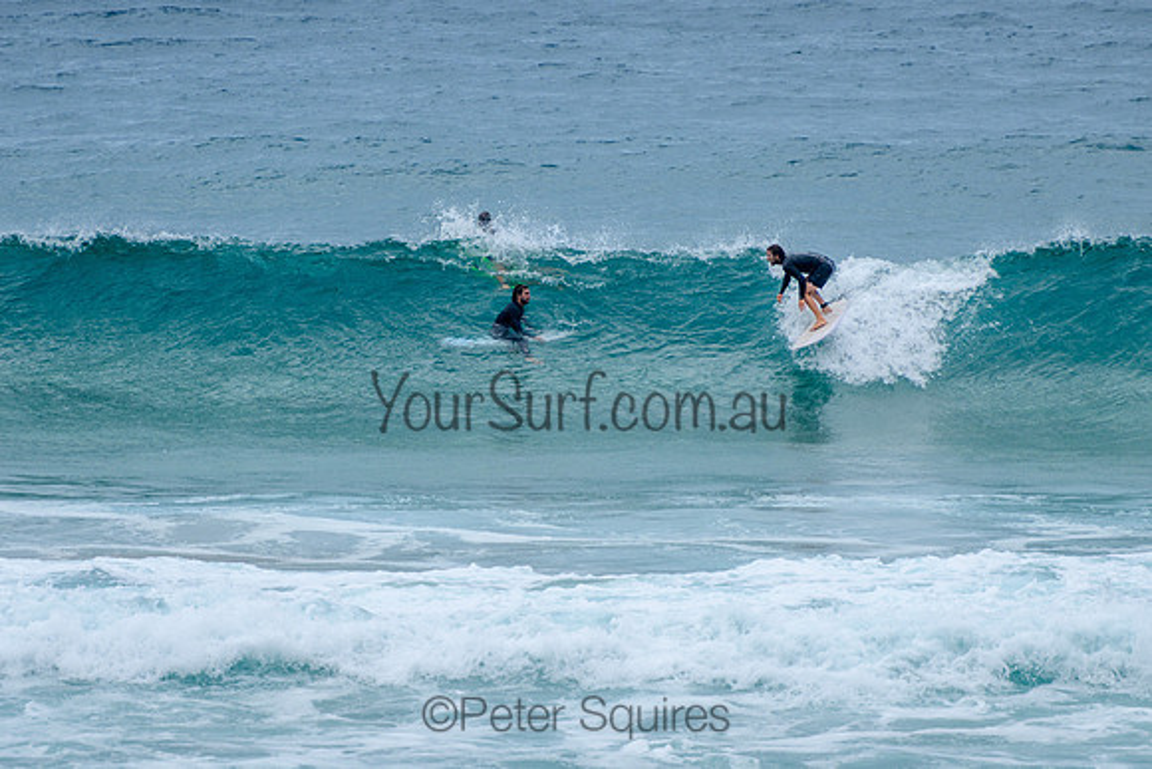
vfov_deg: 2.5
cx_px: 551
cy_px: 321
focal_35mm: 550
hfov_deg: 3.7
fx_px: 17605
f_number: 5.6
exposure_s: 1/2000
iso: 250
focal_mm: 400
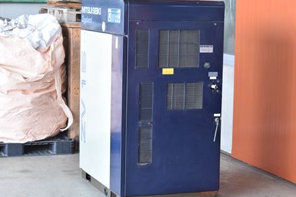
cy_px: 101
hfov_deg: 21.8
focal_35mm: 94
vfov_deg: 14.6
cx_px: 154
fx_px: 769
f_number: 6.3
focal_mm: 55
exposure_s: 1/200
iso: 1250
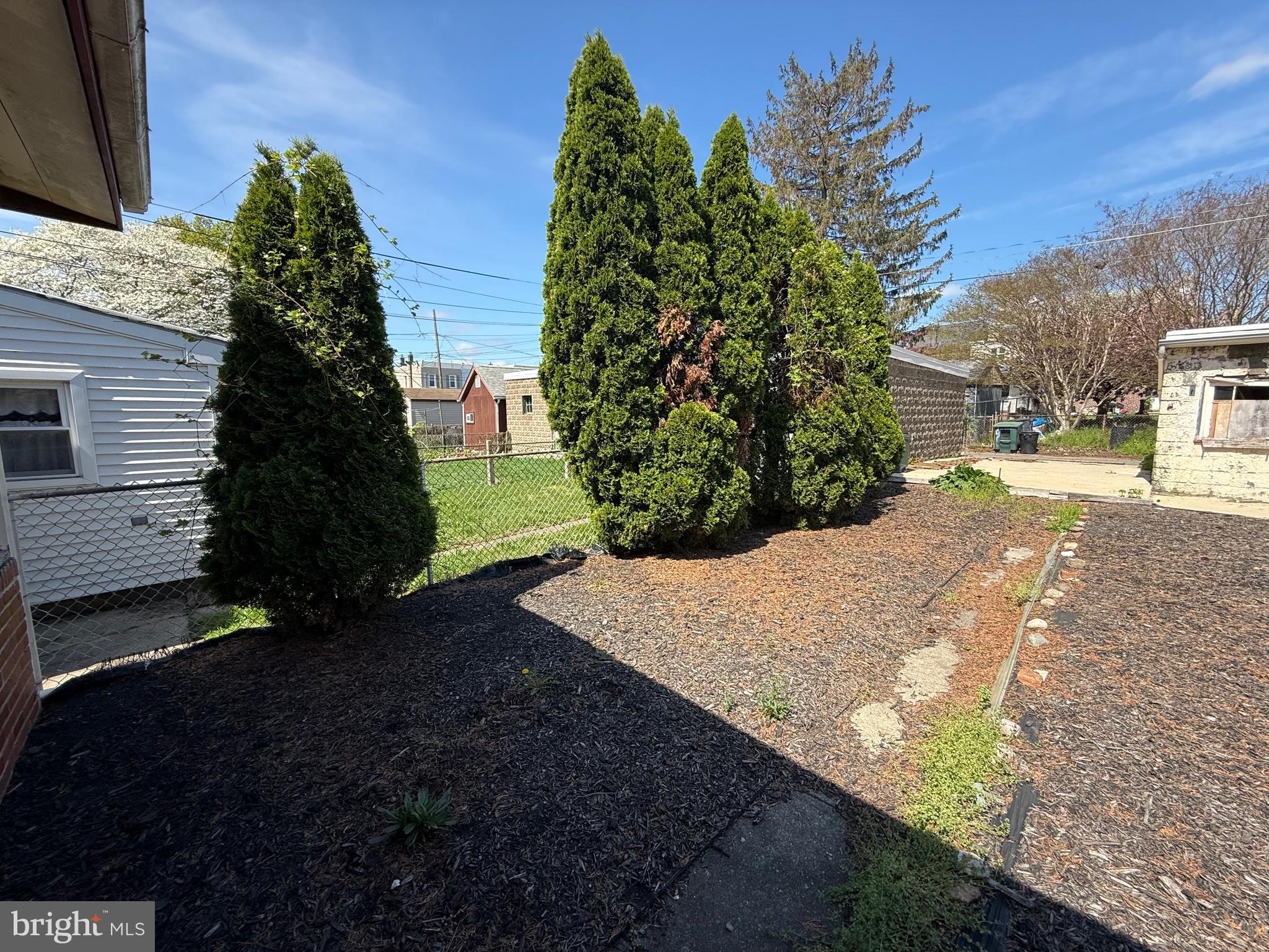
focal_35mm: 14
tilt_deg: -7.1
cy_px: 476
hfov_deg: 102.1
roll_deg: +0.3
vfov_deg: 85.7
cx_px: 634
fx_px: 513
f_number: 2.2
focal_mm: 2.22
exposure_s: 1/751
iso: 50
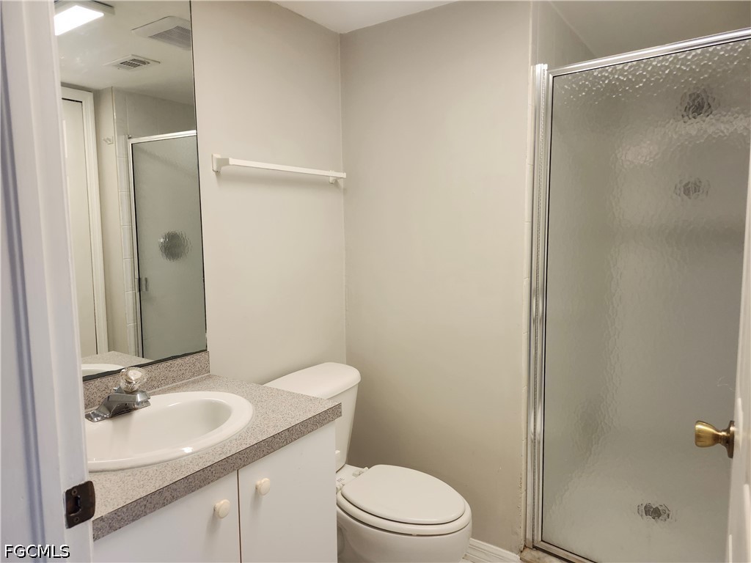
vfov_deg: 58.9
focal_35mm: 23
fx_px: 499
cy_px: 282
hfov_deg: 73.9
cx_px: 376
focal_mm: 5.54
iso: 250
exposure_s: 1/120
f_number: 1.8
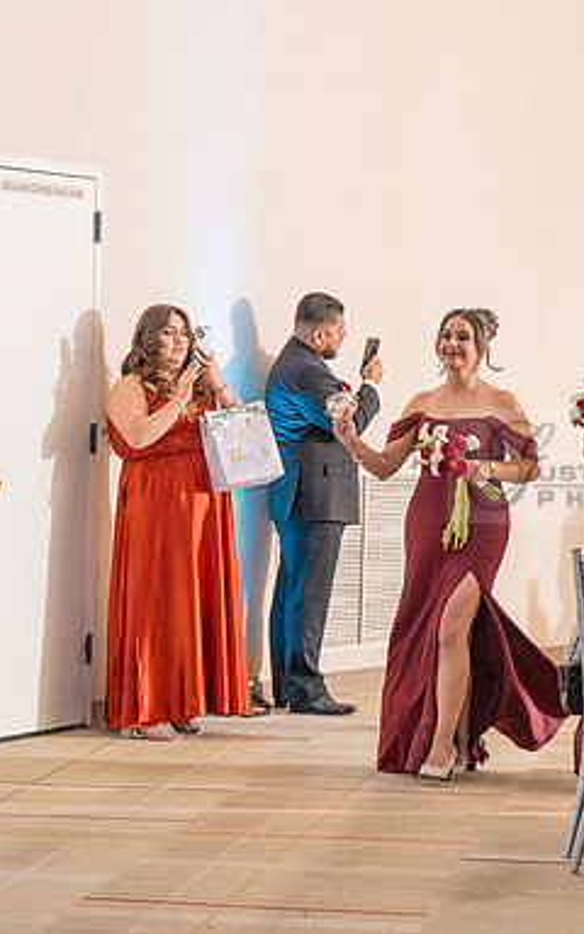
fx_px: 3565
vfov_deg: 14.9
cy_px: 604
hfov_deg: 9.3
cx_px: 460
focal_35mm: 140
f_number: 3.2
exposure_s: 1/200
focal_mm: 70
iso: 1600
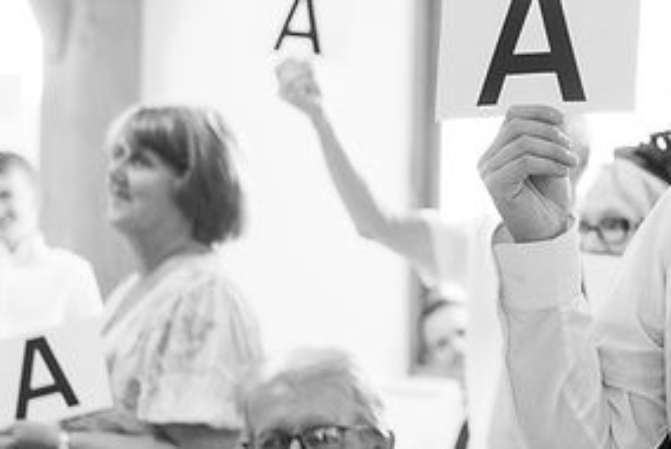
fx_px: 2351
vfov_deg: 10.9
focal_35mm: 126
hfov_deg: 15.5
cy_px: 212
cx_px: 872
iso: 200
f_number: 2
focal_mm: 35
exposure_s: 1/250
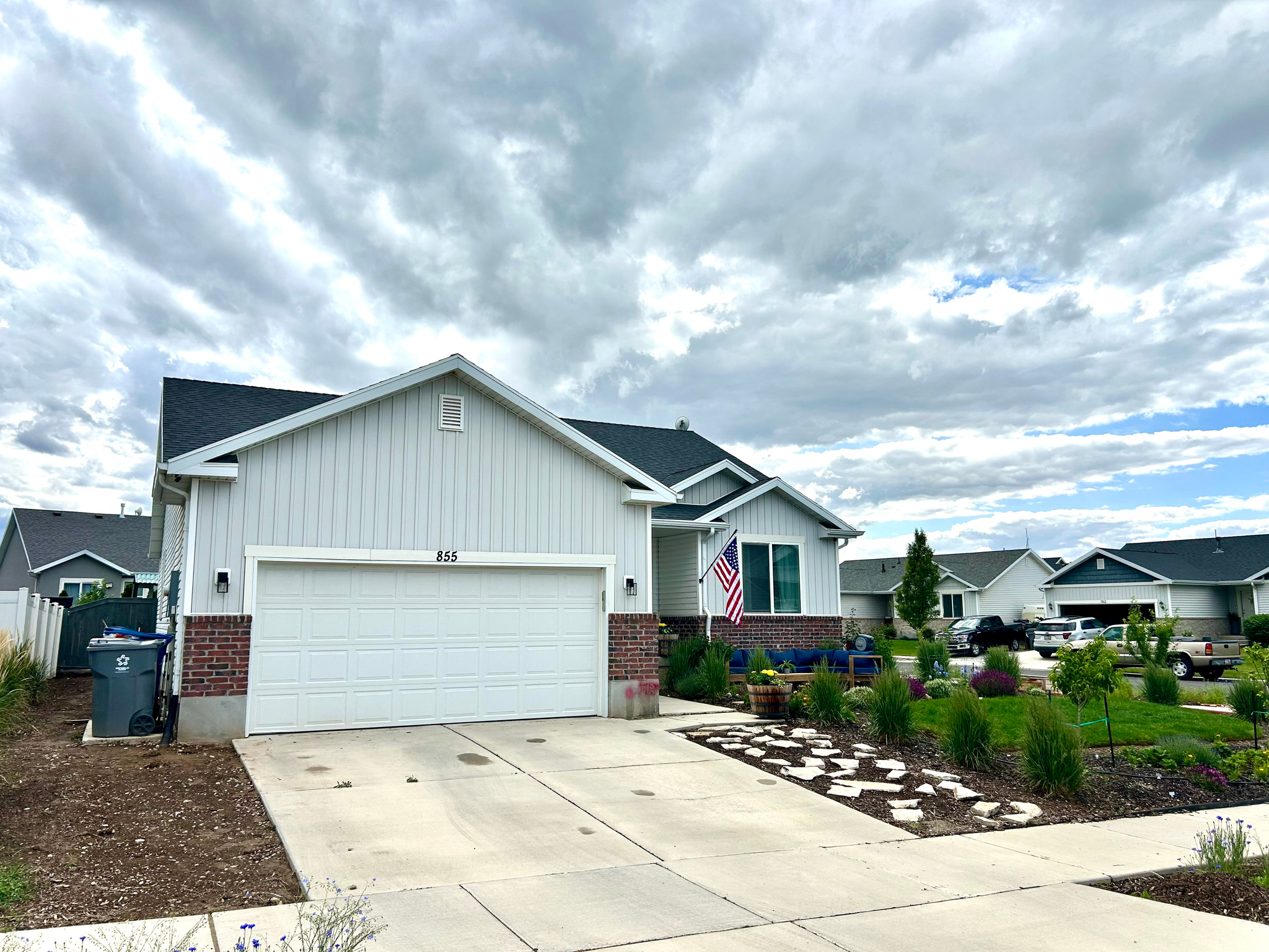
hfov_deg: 67.3
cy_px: 476
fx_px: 953
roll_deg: +0.8
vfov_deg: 53.1
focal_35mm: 26
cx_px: 634
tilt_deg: +9.5
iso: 50
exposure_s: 1/6993
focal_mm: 5.7
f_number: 1.5
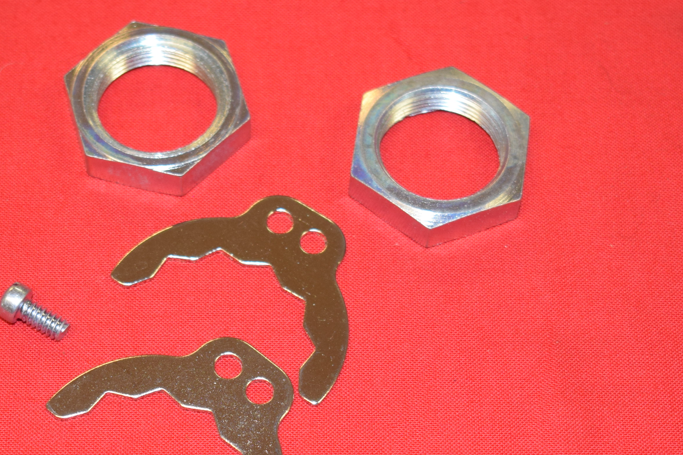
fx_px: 1859
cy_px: 344
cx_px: 267
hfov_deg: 20.8
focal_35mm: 98
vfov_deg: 13.9
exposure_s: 1/60
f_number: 5
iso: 500
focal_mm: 34
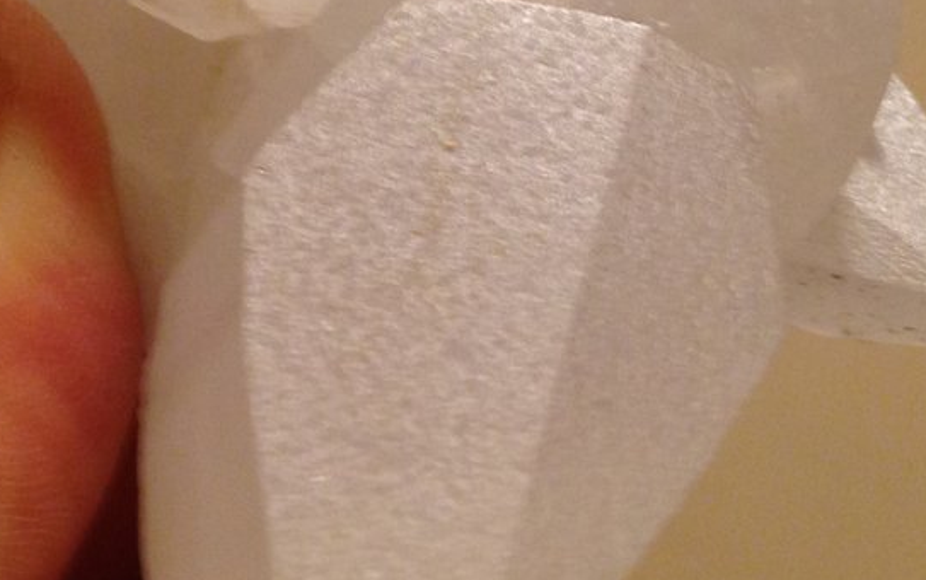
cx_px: 384
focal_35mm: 103
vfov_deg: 12.6
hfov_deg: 20.2
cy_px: 26
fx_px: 2601
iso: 80
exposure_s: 1/20
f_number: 2.4
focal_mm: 4.12
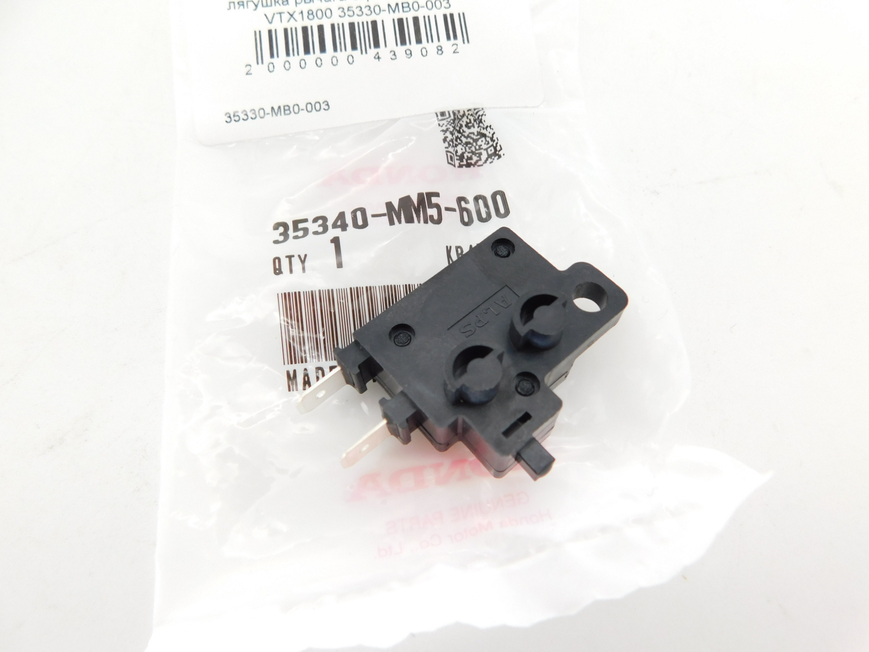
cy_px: 326
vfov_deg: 58.9
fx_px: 577
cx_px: 434
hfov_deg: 73.9
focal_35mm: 23
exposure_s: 1/125
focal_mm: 4
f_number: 3
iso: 125
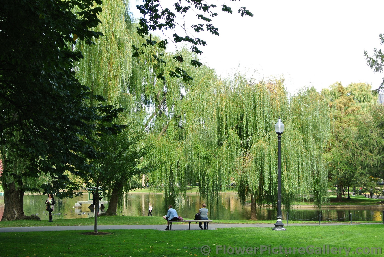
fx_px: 502
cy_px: 128
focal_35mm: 47
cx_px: 192
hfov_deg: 41.9
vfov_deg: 28.7
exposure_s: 1/160
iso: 100
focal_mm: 17.5
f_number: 4.5
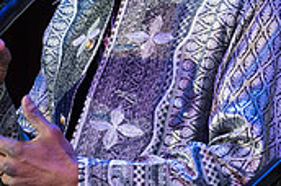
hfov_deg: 2.6
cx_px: 64
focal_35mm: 786
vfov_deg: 1.7
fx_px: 6124
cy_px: -1
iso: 2500
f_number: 4
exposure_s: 1/250
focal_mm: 200
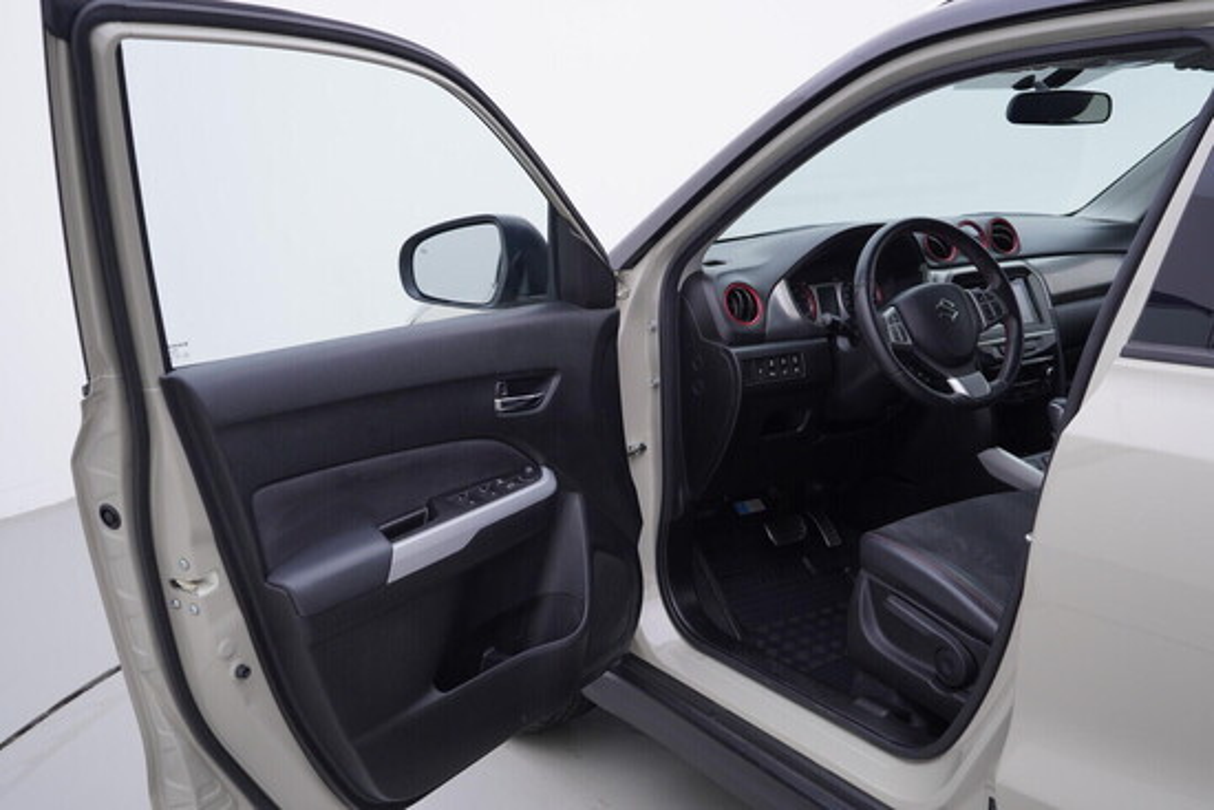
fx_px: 1214
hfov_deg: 53.1
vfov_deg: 36.9
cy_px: 405
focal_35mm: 36
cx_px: 607
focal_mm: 24
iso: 125
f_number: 3.5
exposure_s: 1/60
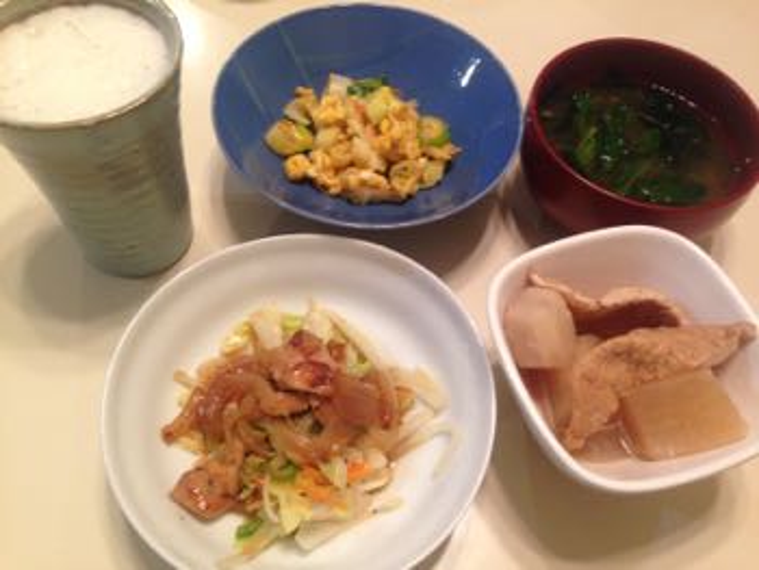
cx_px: 380
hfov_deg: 55.3
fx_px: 724
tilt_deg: -57.3
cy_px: 285
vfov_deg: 43.0
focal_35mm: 33
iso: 100
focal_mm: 4.12
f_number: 2.4
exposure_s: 1/20
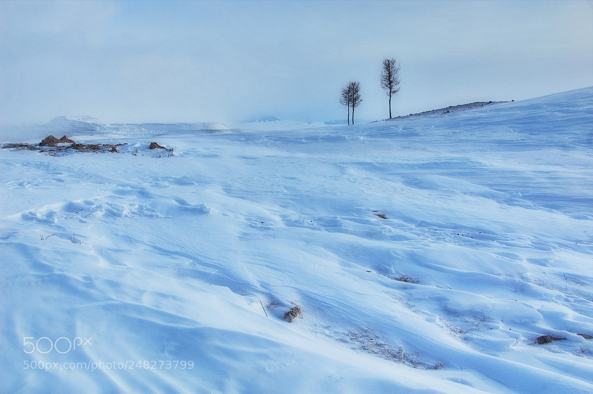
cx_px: 296
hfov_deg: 53.2
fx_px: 592
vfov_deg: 36.8
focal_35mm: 36
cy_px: 197
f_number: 9
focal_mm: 24
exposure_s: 1/800
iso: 200
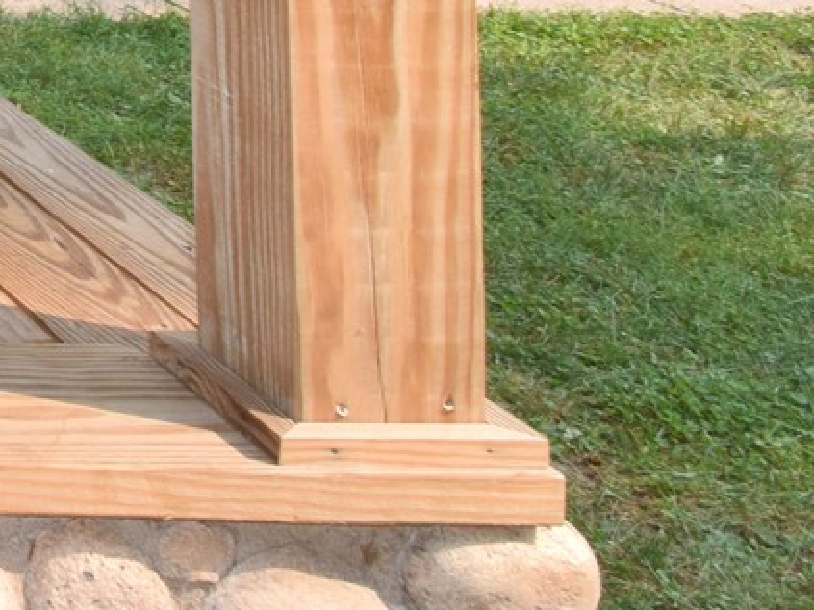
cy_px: -546
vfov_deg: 16.2
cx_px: -951
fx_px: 1740
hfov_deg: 16.8
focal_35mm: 74
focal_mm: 10
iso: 320
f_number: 10
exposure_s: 1/200
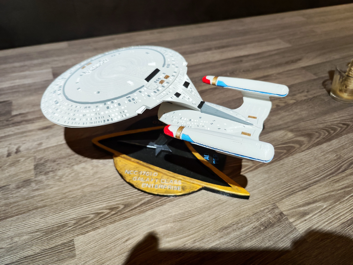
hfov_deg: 73.9
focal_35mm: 23
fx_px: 235
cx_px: 176
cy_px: 132
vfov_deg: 58.9
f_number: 1.69
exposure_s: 1/91.6
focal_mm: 7.01
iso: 753
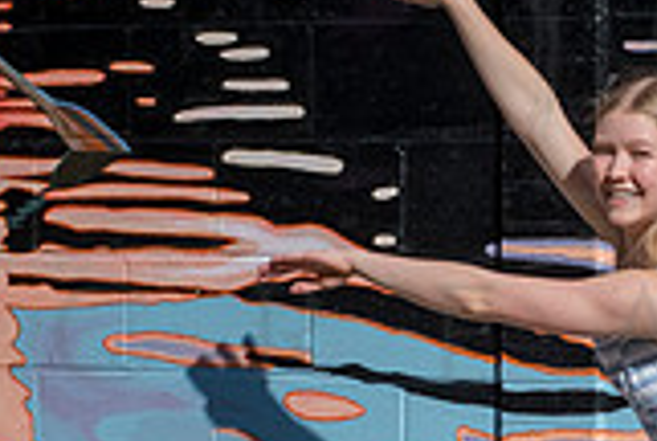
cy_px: 533
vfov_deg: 4.8
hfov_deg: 7.1
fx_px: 5266
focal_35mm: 288
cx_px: 804
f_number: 11
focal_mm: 80
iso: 400
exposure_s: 1/1000
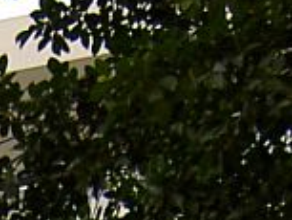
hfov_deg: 7.3
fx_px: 2254
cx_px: -65
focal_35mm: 267
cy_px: 819
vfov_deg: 5.1
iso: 50
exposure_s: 1/160
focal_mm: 5.6
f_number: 2.8
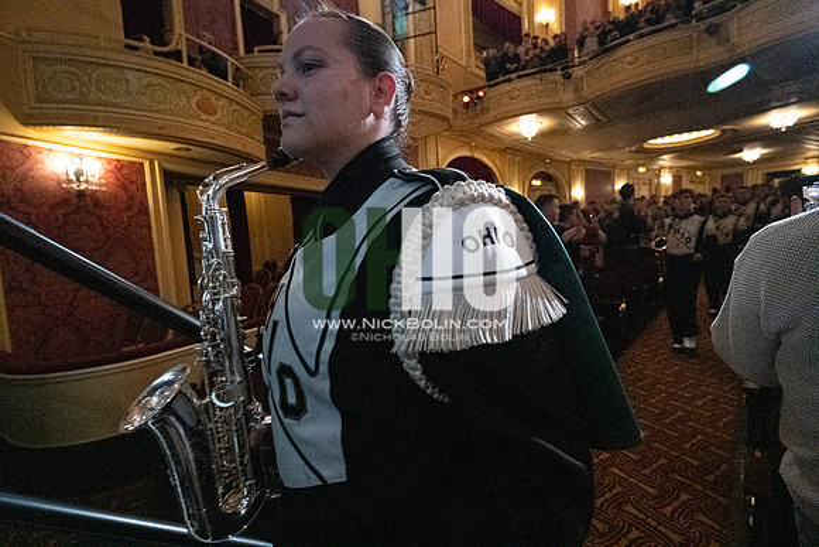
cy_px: 274
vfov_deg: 72.1
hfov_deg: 95.0
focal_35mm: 16
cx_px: 410
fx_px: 375
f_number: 4
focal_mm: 16.5
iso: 40637
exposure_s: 1/400
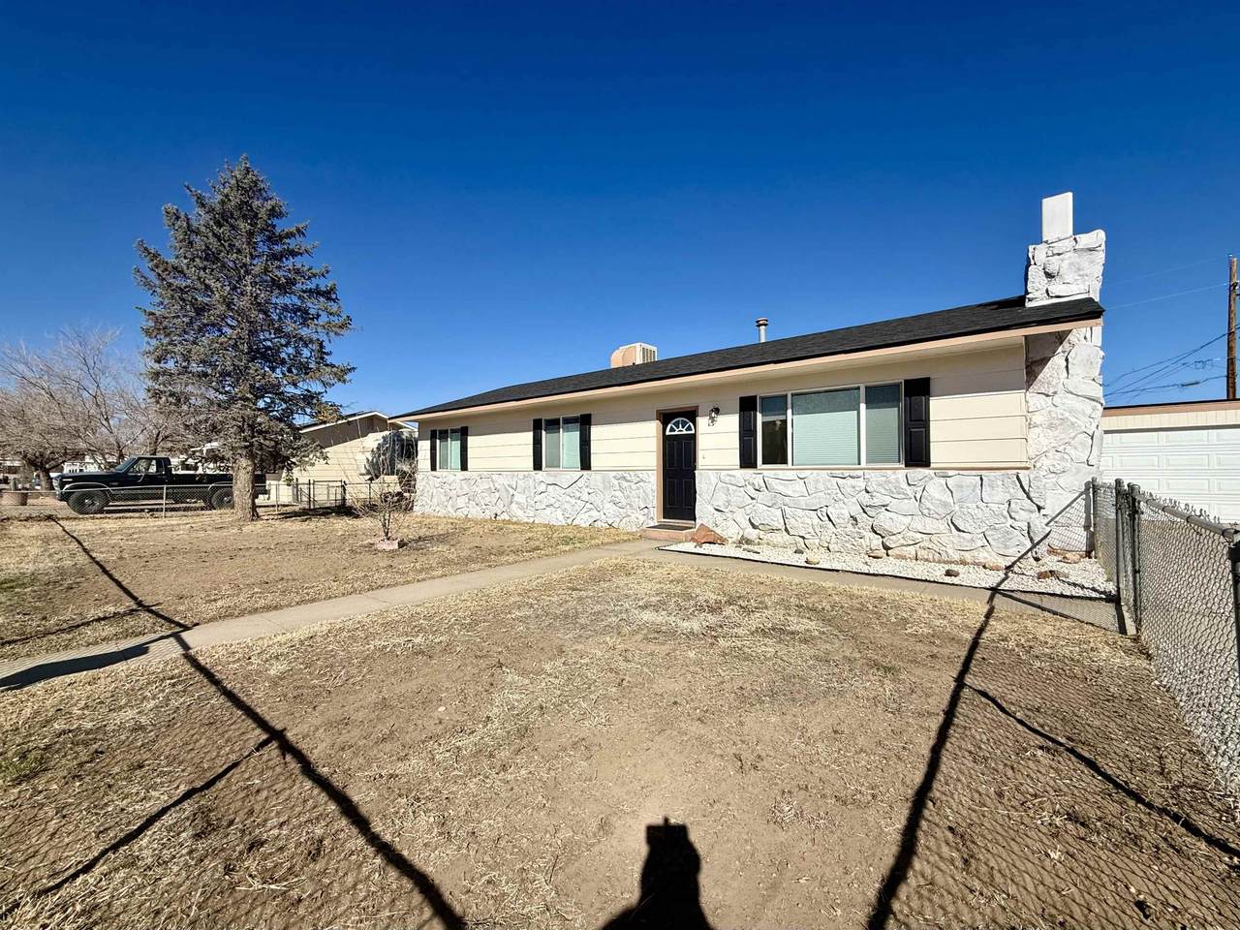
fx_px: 502
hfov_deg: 102.1
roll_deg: -0.7
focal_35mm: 14
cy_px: 465
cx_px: 620
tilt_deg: +0.5
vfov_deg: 85.7
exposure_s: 1/4762
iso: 50
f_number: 2.2
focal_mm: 2.22
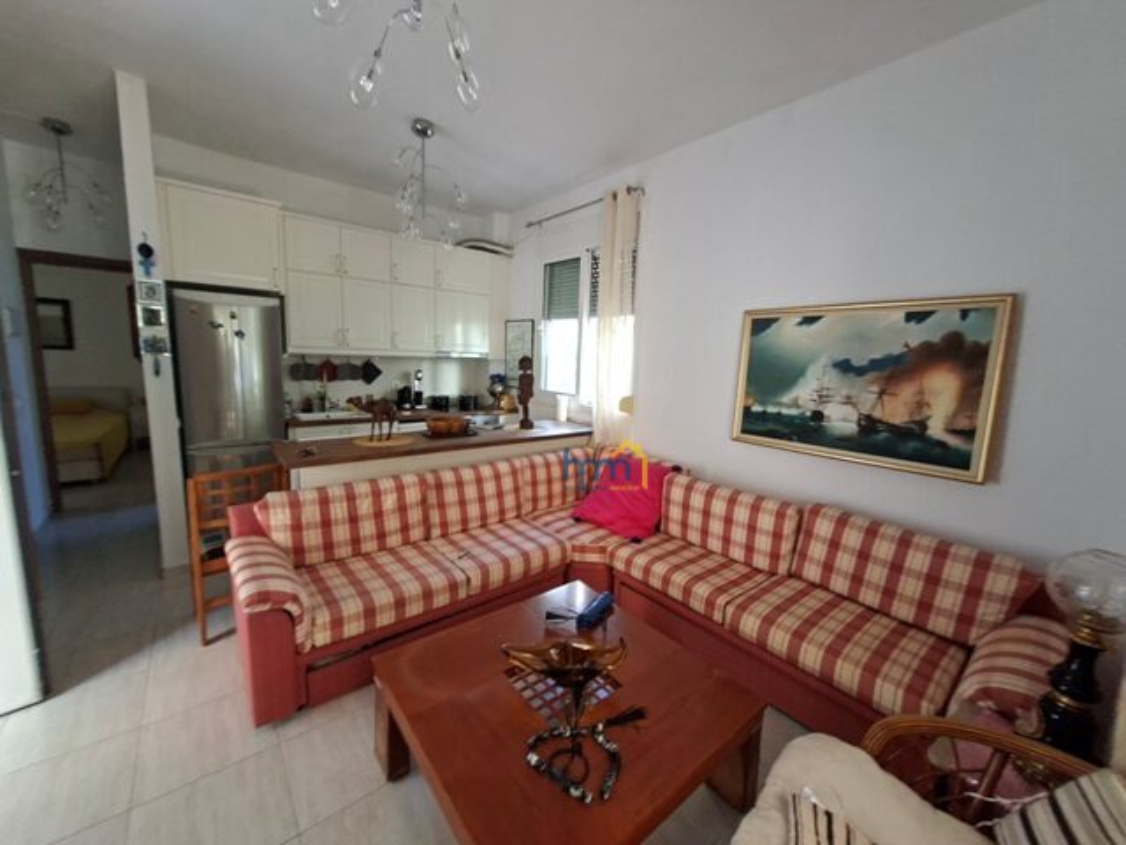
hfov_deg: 106.2
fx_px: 423
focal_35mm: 13
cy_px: 422
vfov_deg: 89.9
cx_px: 563
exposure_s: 1/25
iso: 320
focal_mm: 1.74
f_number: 2.2
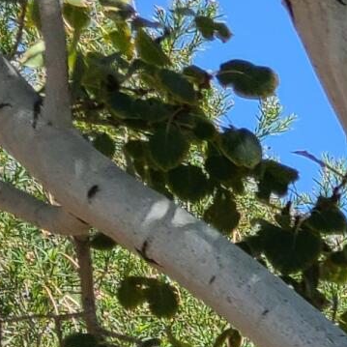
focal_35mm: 192
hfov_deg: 7.0
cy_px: 836
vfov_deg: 8.3
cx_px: 1360
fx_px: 2178
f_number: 1.8
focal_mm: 5.4
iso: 40
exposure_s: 1/1311
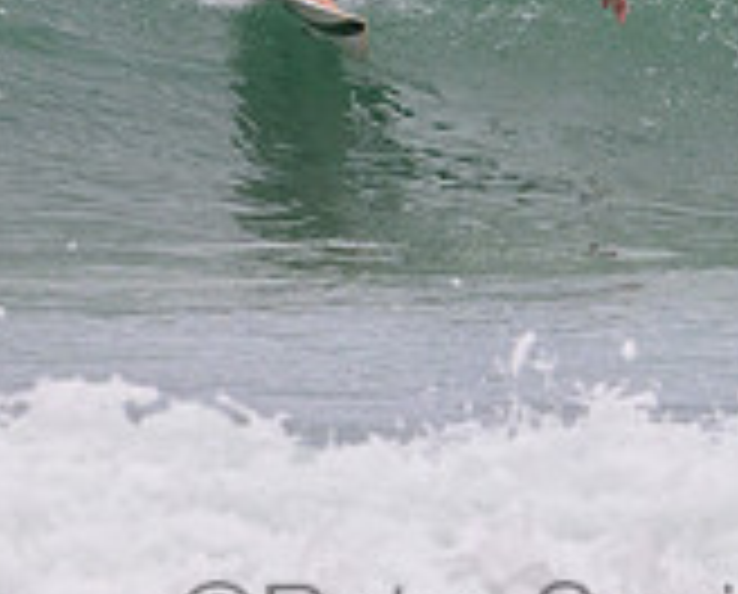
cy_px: -174
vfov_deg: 1.1
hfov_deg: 1.4
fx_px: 30914
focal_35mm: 1412
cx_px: 451
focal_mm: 400
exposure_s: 1/1250
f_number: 11
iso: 720
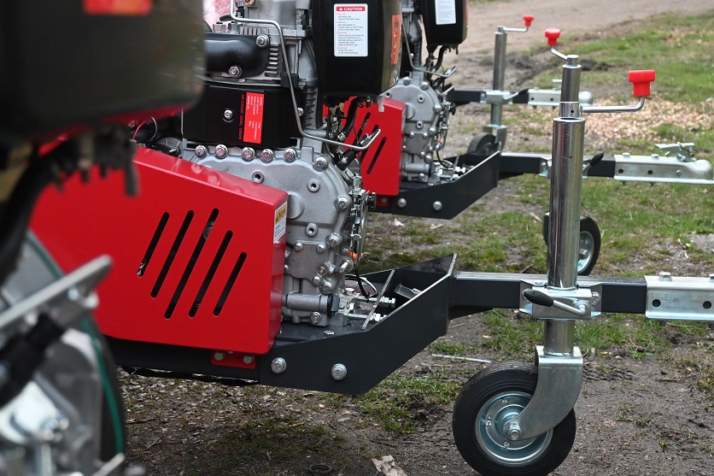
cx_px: 357
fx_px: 1071
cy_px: 238
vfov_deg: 25.0
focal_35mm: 54
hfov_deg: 36.9
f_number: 5.3
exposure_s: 1/125
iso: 2500
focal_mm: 36
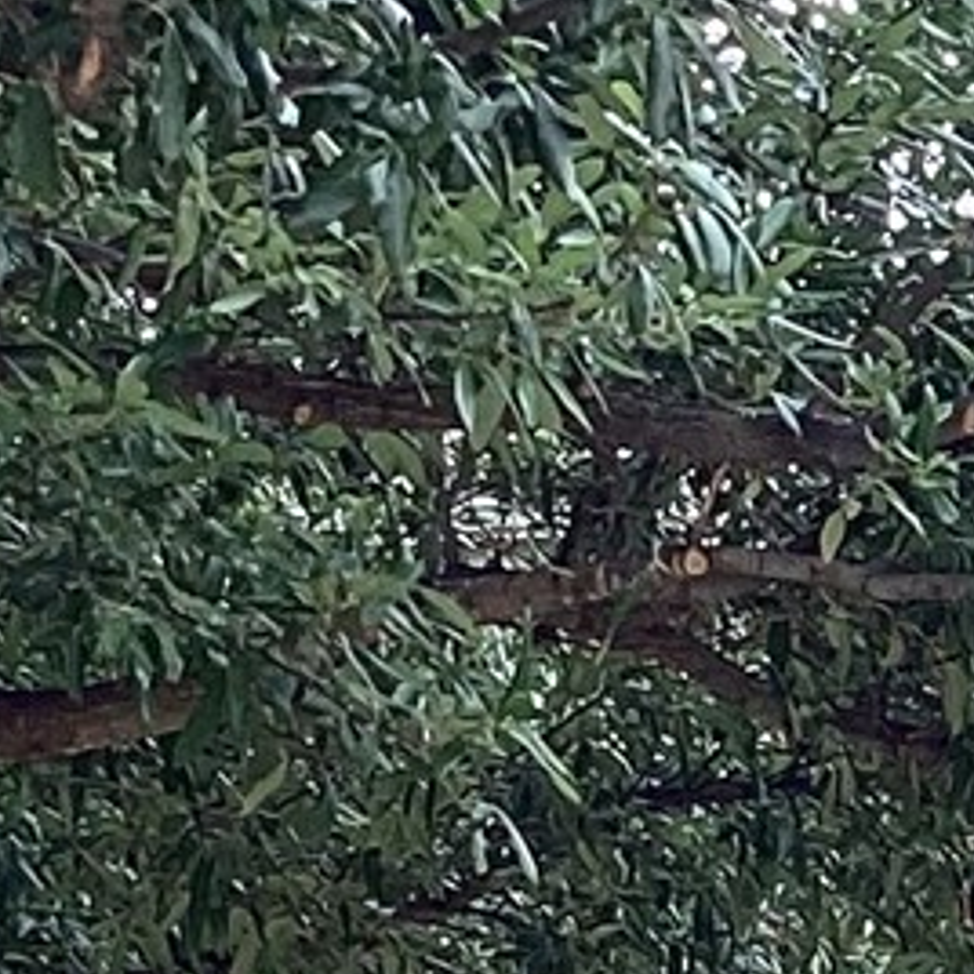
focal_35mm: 209
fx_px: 6653
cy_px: 2013
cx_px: 1988
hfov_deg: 8.0
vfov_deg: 8.0
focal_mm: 3.3
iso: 25
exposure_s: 1/120
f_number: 2.4
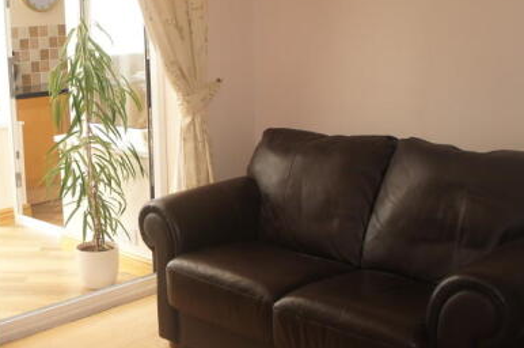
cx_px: 111
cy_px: 178
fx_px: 741
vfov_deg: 26.4
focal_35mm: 51
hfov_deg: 37.7
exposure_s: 1/60
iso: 200
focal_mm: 20
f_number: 4
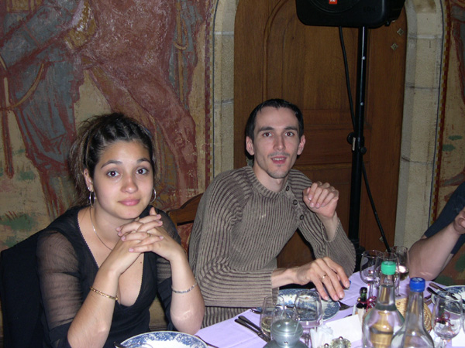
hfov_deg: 40.4
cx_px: 232
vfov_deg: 30.9
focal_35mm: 47
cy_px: 174
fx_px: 631
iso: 132
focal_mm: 10.1
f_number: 3.1
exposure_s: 1/60
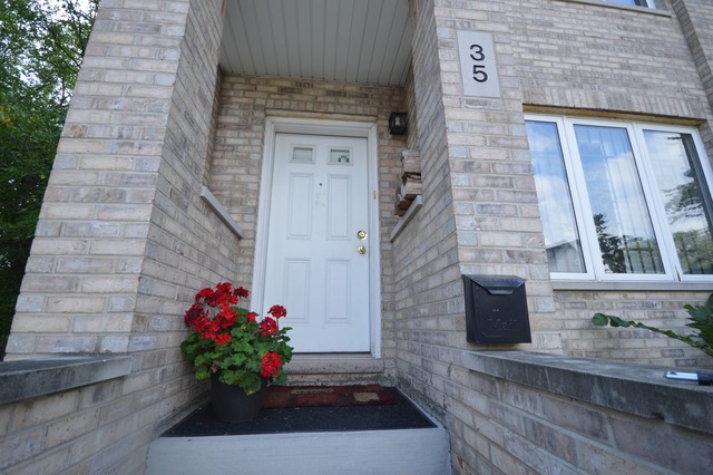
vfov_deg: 77.3
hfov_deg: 100.4
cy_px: 238
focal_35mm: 15
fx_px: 297
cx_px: 356
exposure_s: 1/125
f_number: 5.6
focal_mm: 10
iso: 125
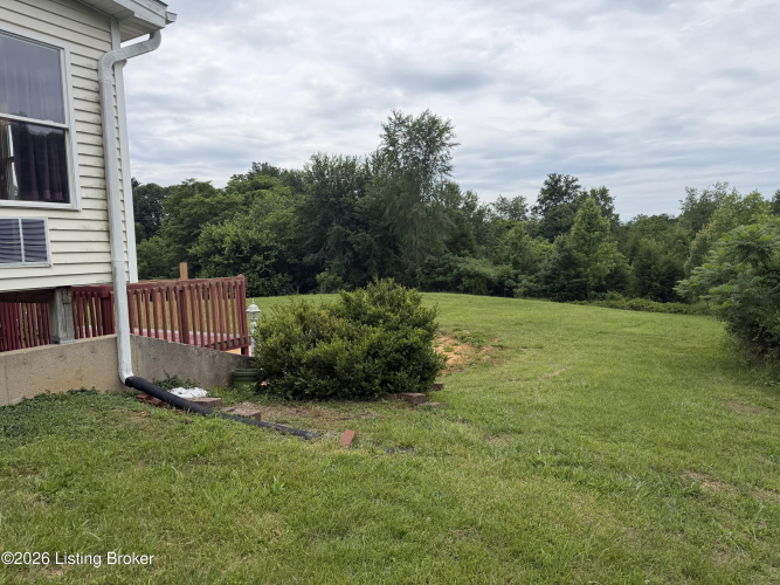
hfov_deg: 71.6
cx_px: 390
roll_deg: +1.6
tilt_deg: -4.2
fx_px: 541
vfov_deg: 56.8
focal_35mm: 24
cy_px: 292
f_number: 1.78
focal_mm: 6.76
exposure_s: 1/3953
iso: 80
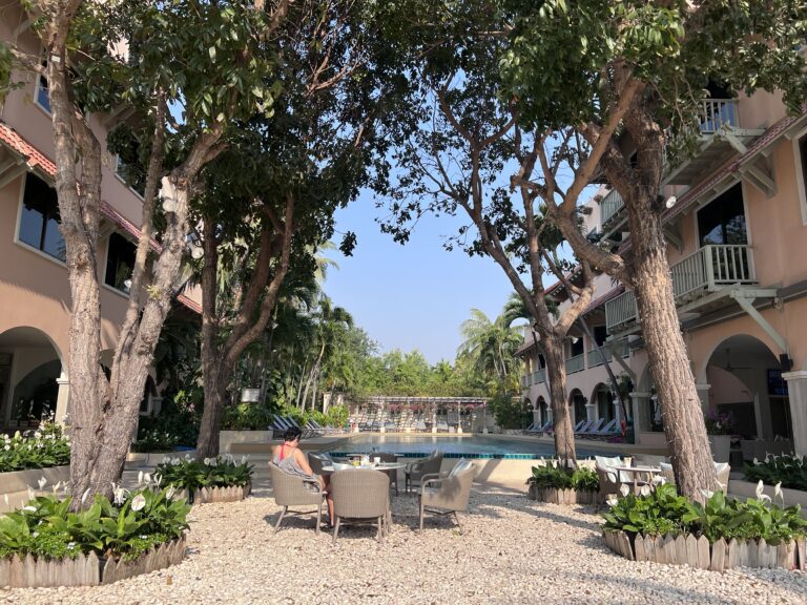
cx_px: 404
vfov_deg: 53.1
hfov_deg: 67.3
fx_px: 606
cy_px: 302
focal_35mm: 26
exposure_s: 1/2165
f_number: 1.5
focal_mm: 5.7
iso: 50
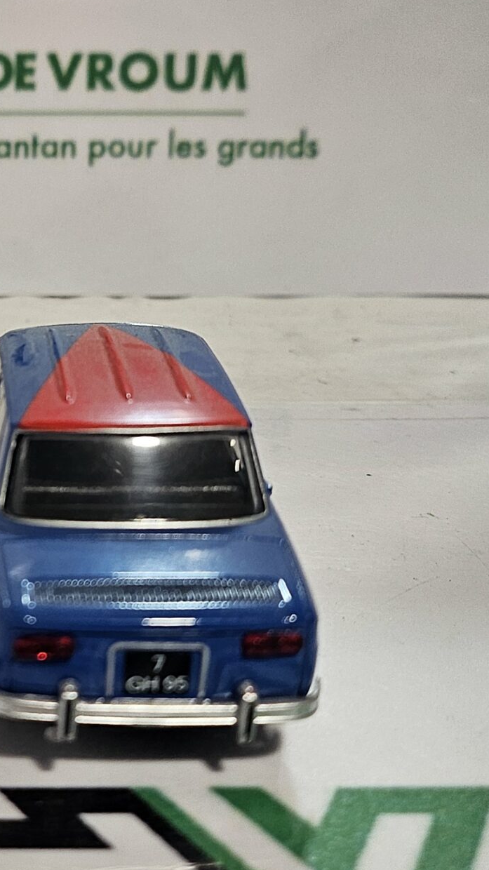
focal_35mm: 54
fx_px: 1245
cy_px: 385
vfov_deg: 38.5
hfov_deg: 21.2
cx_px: -42
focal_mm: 5
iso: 100
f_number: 1.8
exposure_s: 1/100
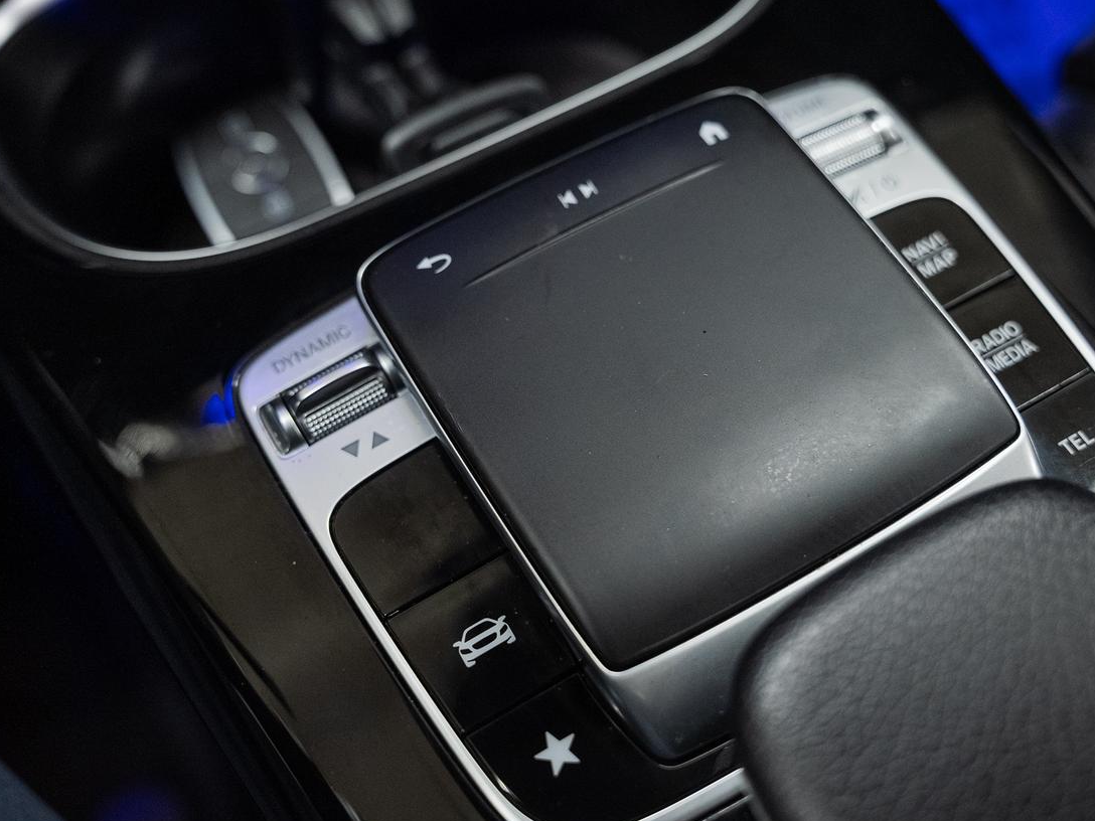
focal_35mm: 42
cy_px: 352
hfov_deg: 44.7
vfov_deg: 34.3
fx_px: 1329
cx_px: 603
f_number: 3.5
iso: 1000
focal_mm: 33
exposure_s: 1/60
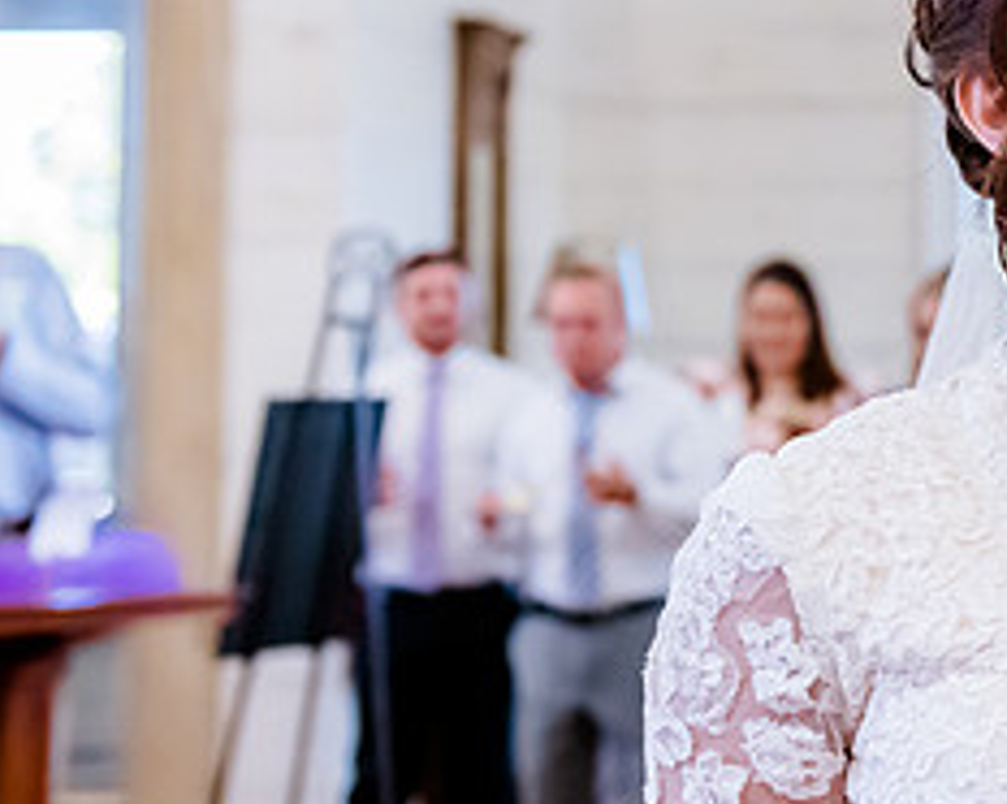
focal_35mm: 96
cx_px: 936
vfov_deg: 15.8
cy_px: 106
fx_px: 2859
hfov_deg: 19.6
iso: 3200
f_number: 3.2
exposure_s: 1/640
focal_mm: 40
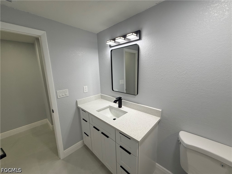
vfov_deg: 85.7
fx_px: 94
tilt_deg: -9.9
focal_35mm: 14
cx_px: 116
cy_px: 87
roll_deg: +2.0
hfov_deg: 102.1
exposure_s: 1/120
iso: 125
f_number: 2.2
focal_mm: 2.22
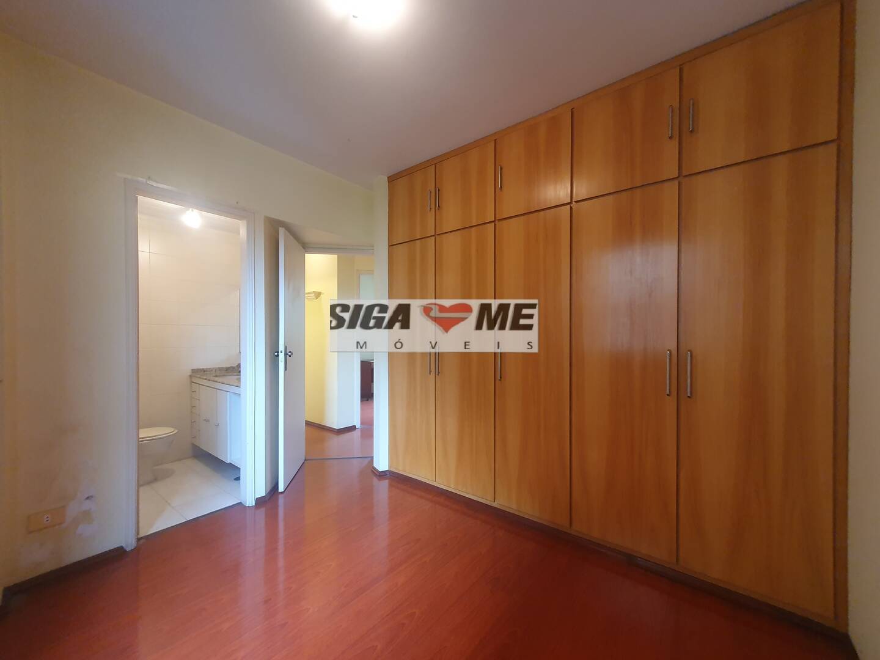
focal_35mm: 13
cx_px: 440
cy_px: 330
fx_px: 330
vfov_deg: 89.9
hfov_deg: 106.2
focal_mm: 1.8
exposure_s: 1/30
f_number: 2.2
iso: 320
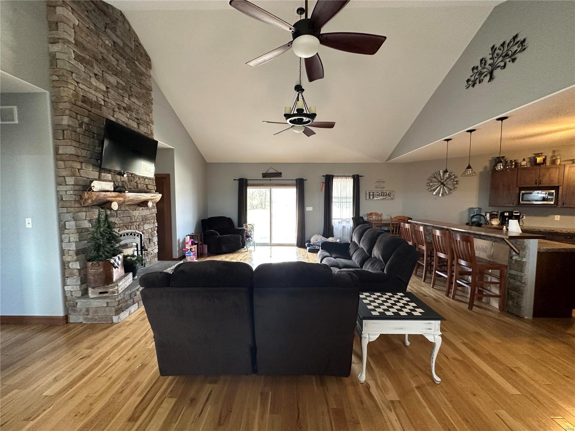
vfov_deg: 85.7
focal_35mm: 14
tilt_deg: -3.0
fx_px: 233
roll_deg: -0.2
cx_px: 288
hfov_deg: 102.1
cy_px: 216
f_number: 2.2
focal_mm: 2.22
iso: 250
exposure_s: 1/60
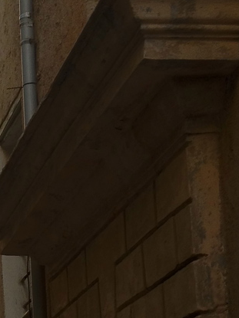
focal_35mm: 135
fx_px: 1243
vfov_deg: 14.3
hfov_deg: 10.3
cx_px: -207
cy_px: 335
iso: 64
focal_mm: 4.28
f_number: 2.4
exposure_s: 1/120
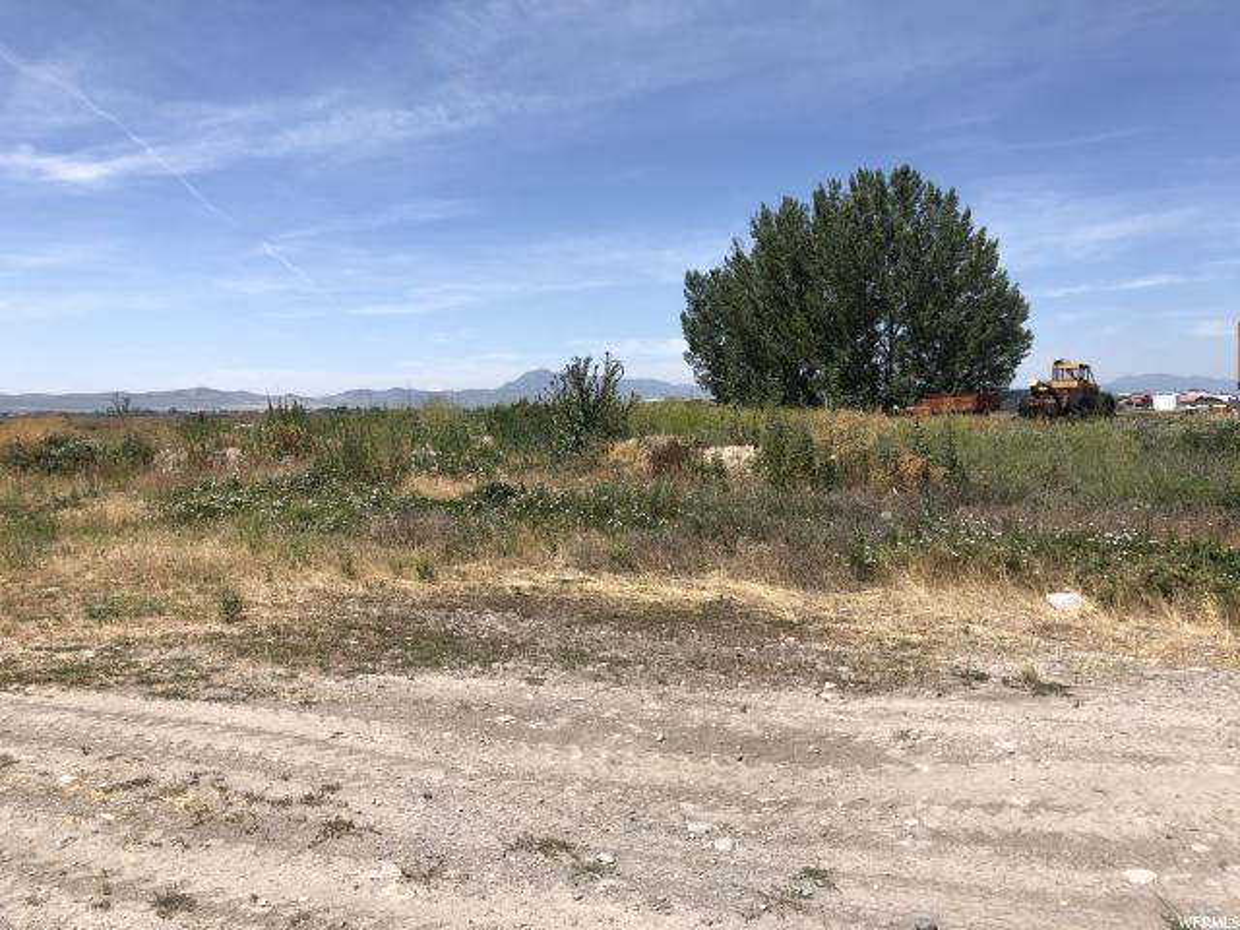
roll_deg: +1.0
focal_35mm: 28
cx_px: 620
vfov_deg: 49.7
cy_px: 465
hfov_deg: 63.4
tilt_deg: -1.5
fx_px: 1003
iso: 20
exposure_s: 1/2667
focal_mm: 4
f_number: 1.8
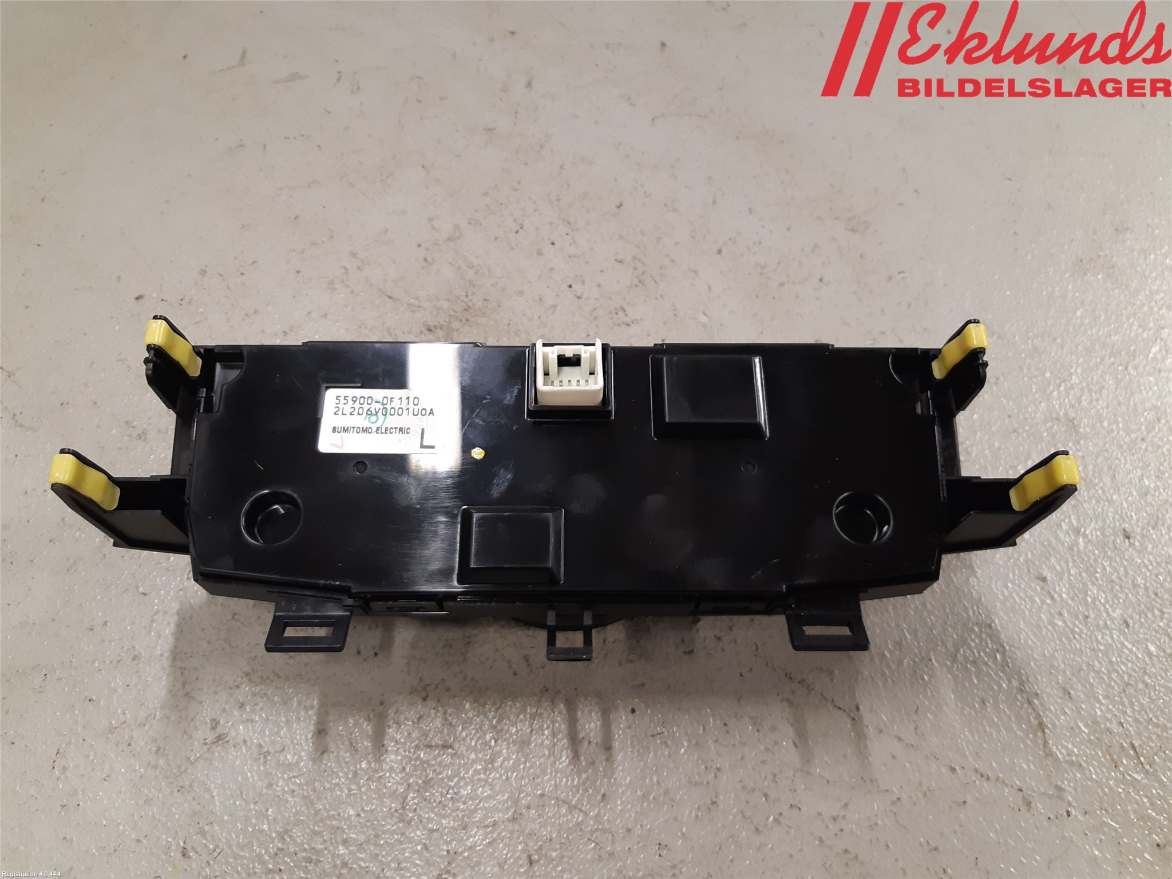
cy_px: 440
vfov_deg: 53.1
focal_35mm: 26
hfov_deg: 67.3
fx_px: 880
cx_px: 586
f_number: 1.7
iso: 160
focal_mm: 3.93
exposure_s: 1/50
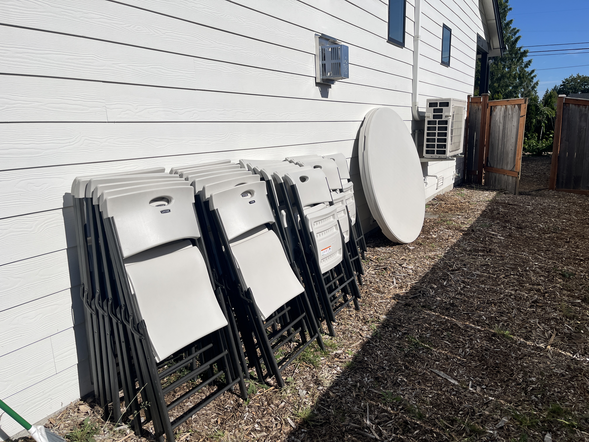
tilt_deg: -11.9
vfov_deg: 53.1
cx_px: 294
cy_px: 221
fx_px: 442
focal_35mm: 26
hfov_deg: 67.3
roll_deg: +1.2
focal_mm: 5.1
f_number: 1.6
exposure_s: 1/10870
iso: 50
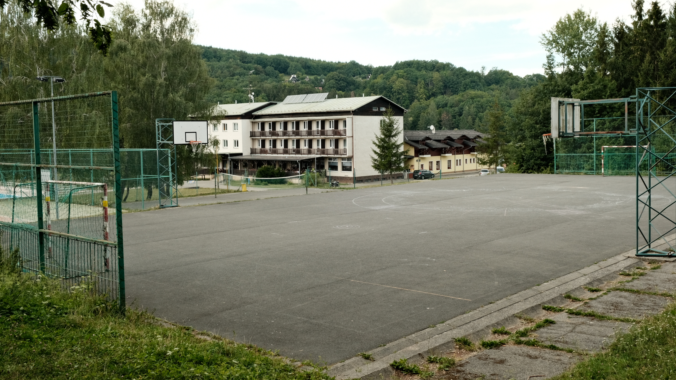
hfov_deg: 55.3
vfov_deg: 32.8
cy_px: 168
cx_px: 357
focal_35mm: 36
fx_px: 645
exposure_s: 1/100
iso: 400
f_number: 8
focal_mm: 21.4
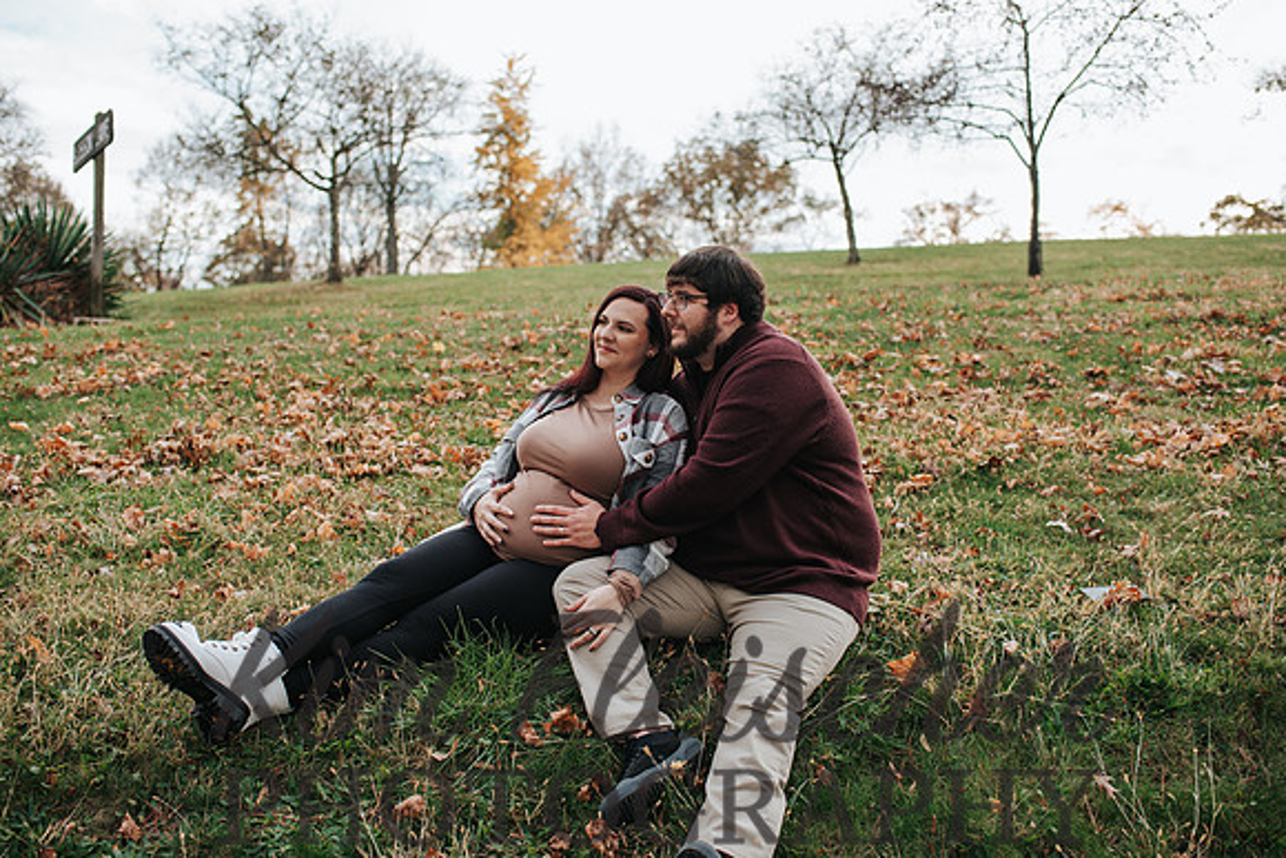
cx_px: 643
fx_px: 1298
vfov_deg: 36.6
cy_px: 429
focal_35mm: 36
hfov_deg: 52.7
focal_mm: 35
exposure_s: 1/320
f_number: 2.8
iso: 110
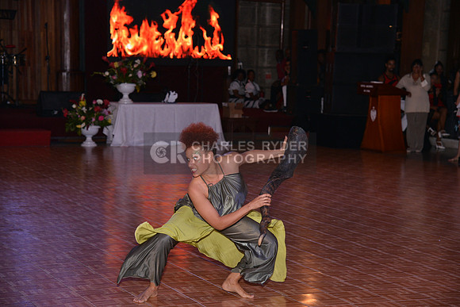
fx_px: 997
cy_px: 154
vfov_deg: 17.5
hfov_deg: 26.0
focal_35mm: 78
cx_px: 230
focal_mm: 78
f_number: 5
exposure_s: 1/250
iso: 1000
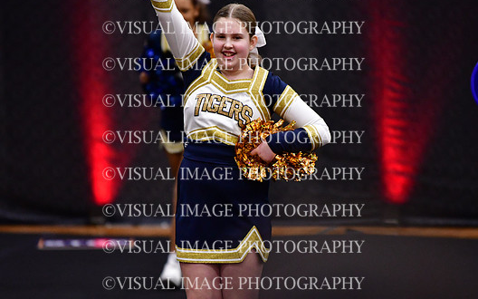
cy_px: 155
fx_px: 4377
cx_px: 234
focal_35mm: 336
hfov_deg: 6.3
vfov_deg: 3.9
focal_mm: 200
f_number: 2.8
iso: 4000
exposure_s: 1/800
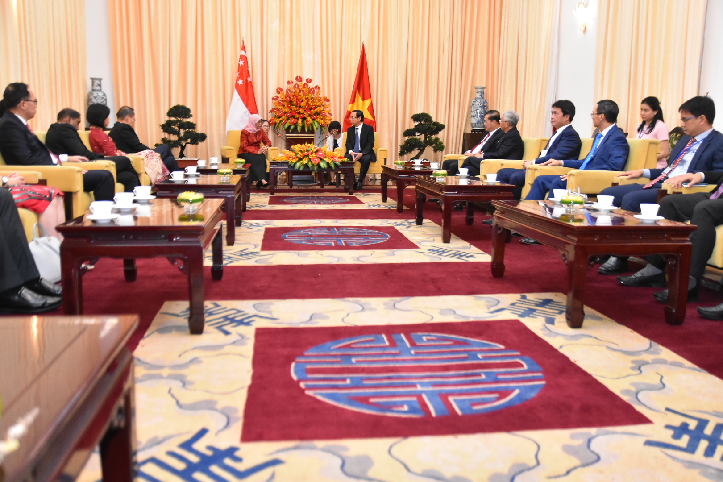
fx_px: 663
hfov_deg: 57.2
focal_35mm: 33
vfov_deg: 40.0
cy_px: 241
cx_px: 362
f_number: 2.8
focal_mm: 22
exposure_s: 1/125
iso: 3200
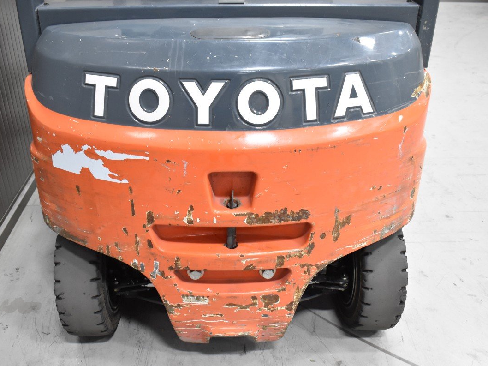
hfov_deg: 51.3
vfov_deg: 39.6
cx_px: 227
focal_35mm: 36
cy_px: 184
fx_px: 507
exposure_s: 1/30
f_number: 4.5
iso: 1600
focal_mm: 22
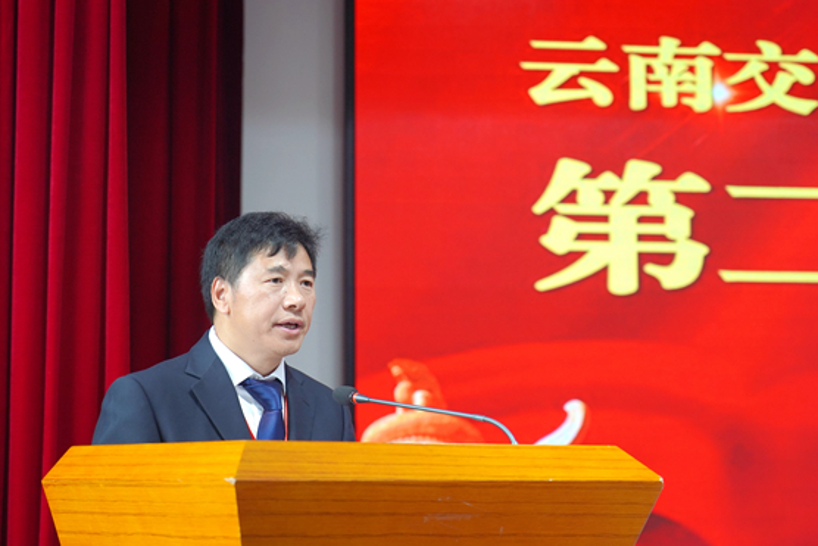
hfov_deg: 24.2
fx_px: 1909
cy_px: 270
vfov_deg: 16.3
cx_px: 406
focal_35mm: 84
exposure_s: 1/160
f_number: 4
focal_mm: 73
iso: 1000
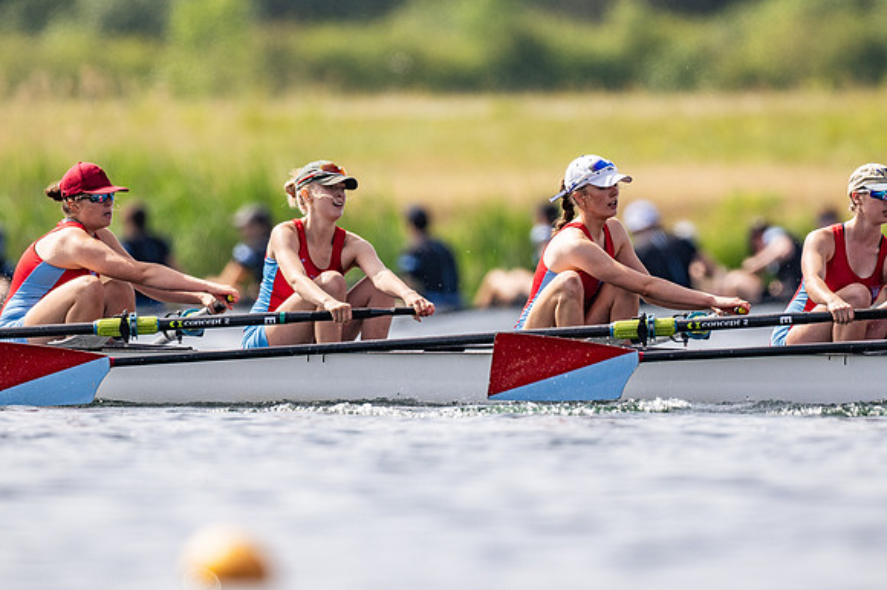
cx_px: 444
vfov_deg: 1.5
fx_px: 22162
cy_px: 295
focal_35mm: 900
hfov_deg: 2.3
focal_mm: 600
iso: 160
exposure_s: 1/2500
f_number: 4
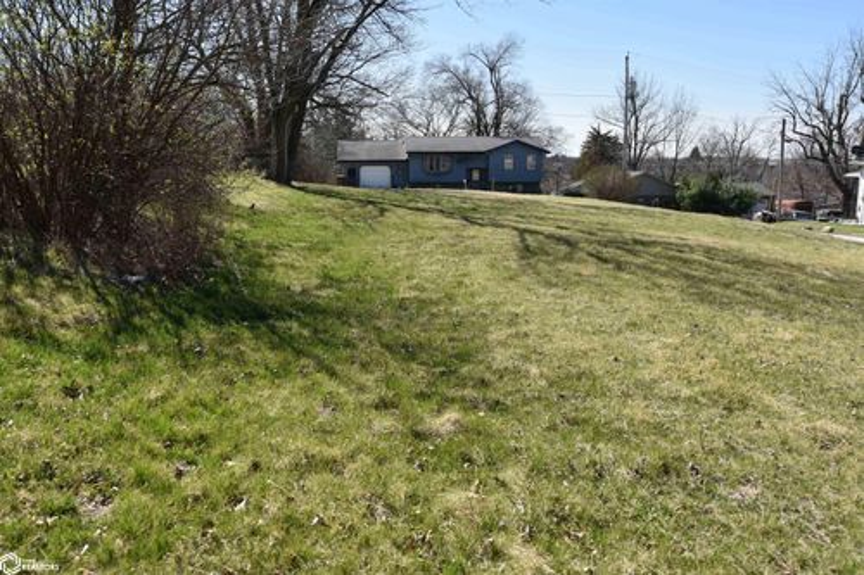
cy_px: 288
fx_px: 768
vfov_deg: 41.1
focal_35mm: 32
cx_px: 432
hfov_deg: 58.7
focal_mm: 32
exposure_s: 1/320
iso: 200
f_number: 9
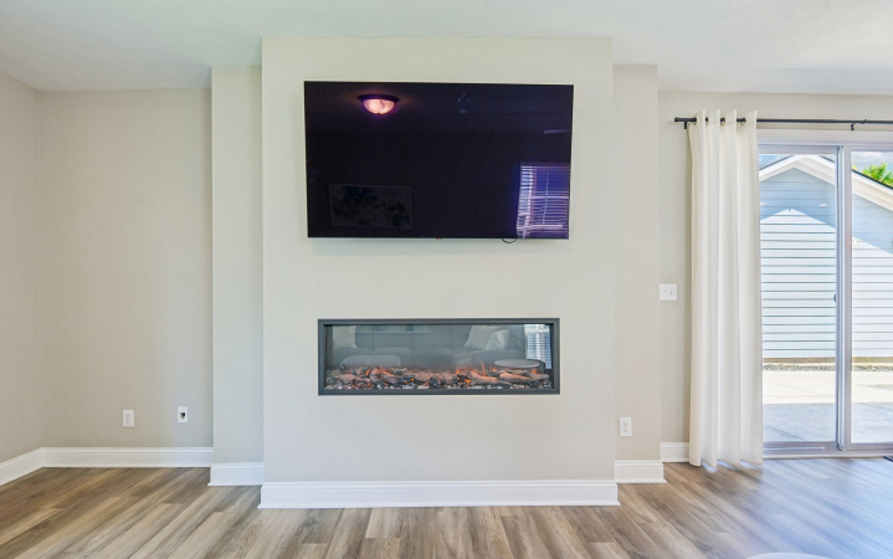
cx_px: 437
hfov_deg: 94.3
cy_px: 289
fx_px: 414
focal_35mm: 17
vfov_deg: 68.0
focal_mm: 16
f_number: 8
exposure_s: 1/15
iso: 200
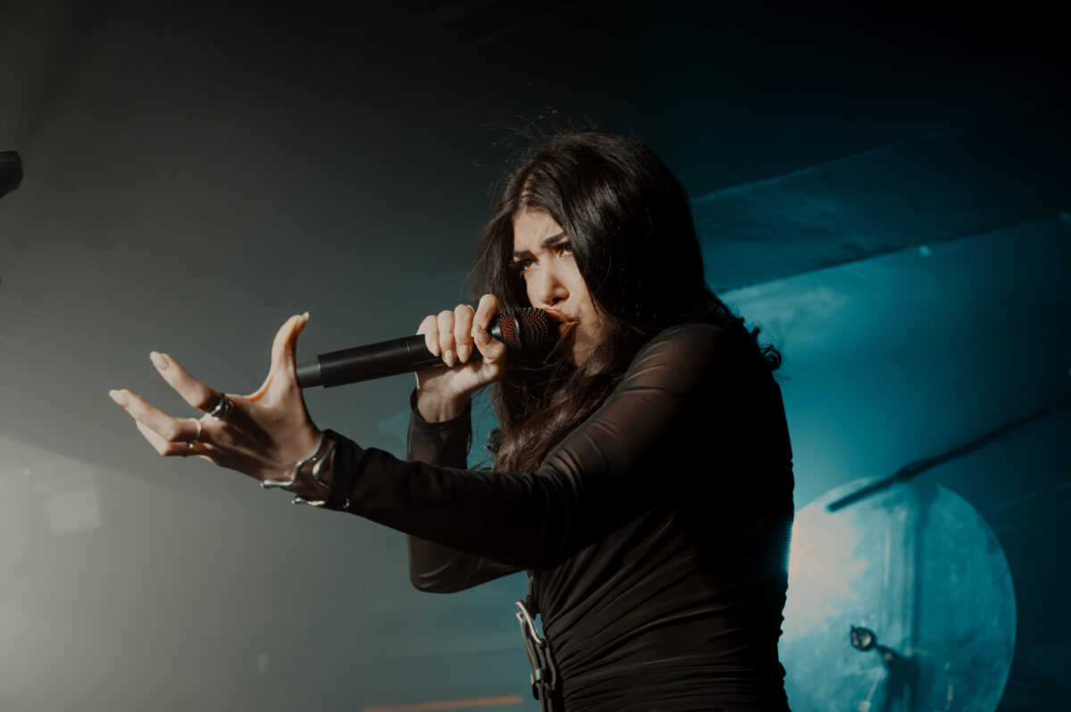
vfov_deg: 20.9
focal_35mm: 65
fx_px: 1932
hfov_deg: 31.0
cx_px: 536
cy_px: 356
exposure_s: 1/400
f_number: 6.3
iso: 4000
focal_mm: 65
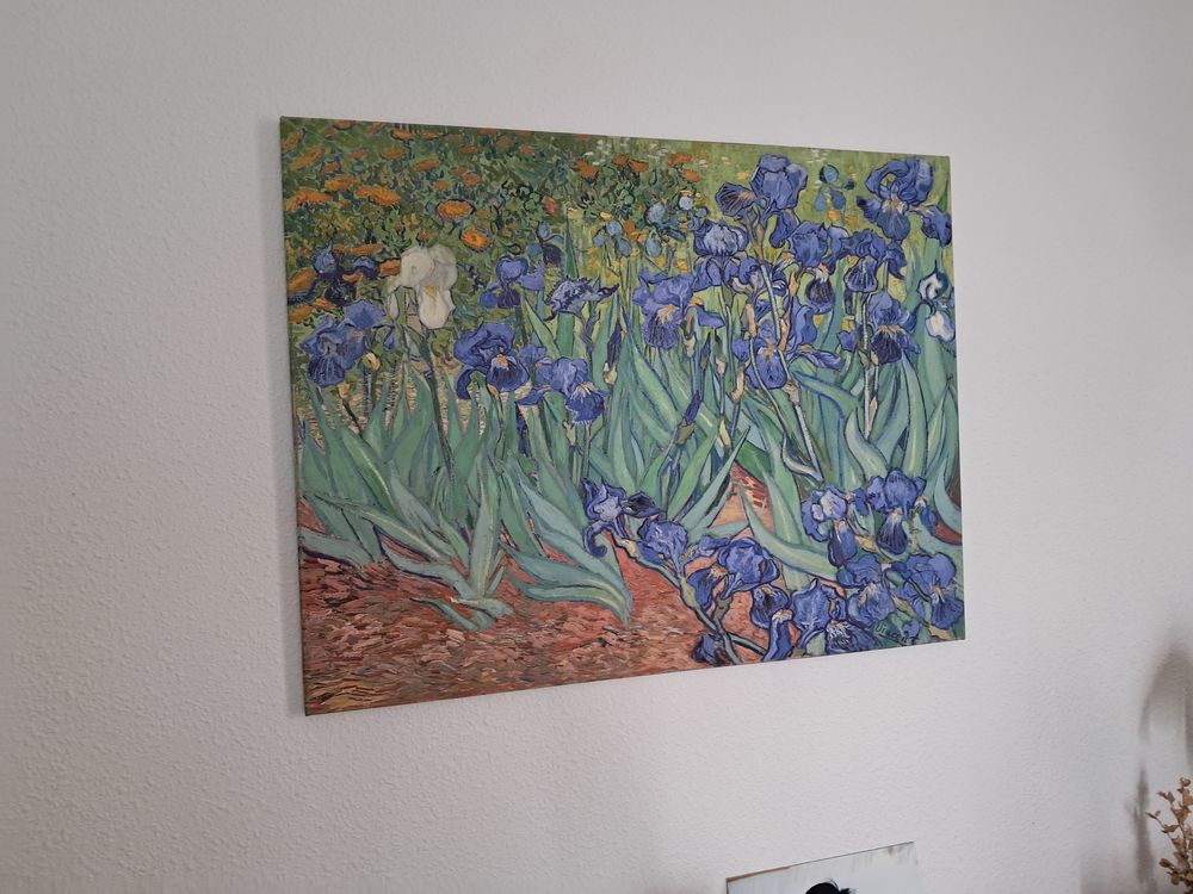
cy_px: 447
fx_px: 931
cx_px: 596
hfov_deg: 65.3
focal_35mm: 27
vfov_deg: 51.4
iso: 400
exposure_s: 1/50
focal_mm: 4
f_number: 1.8
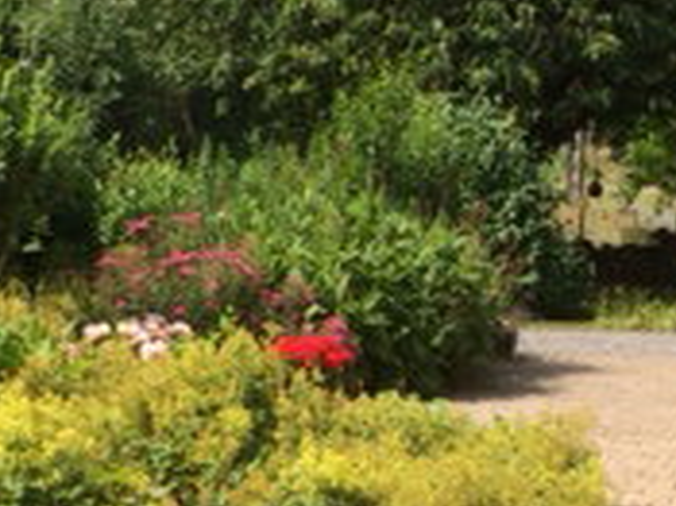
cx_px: 178
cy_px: 398
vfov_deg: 13.9
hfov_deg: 18.5
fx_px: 2069
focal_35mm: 106
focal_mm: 4.15
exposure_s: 1/1414
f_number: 2.2
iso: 32
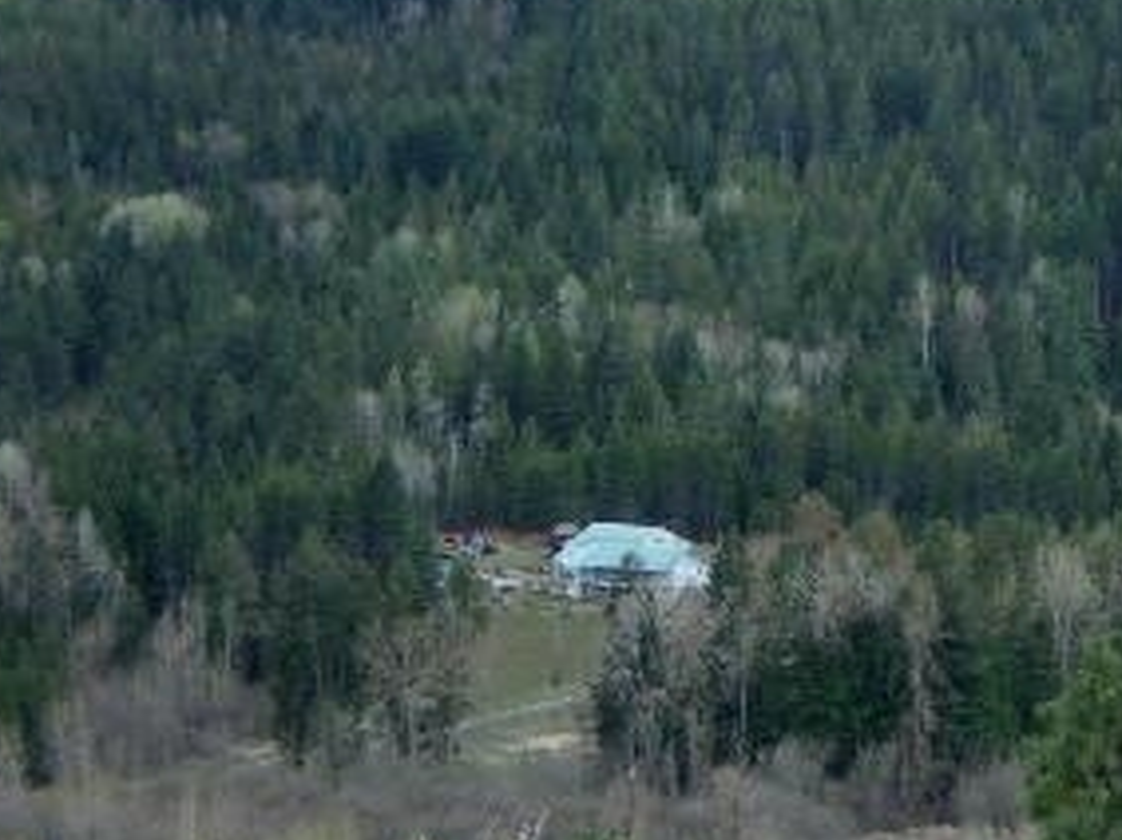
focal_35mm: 244
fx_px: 7905
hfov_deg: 8.1
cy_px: 131
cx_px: 952
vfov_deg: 6.1
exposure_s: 1/80
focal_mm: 19.6
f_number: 6.6
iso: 80
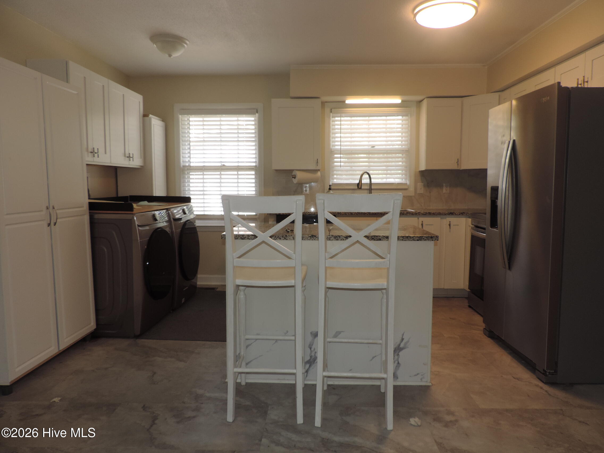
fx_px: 419
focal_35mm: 24
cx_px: 302
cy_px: 226
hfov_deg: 71.6
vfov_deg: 56.8
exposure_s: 1/40
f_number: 3
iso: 80
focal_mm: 4.3
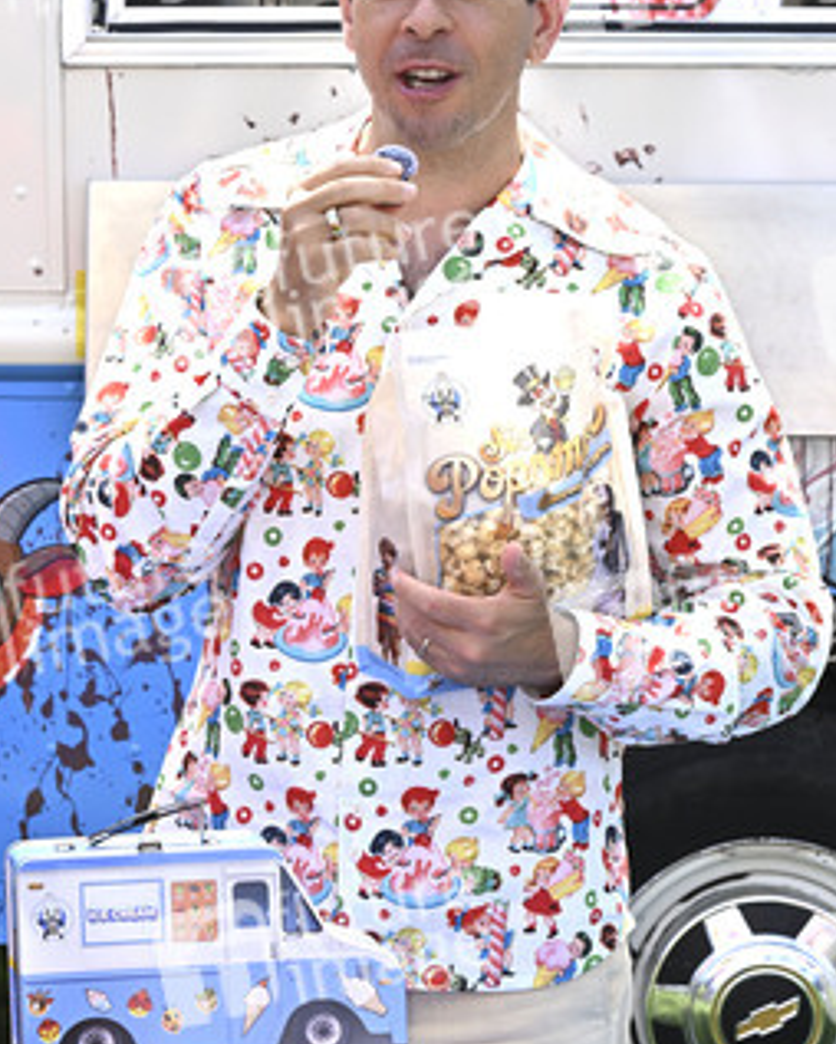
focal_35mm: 91
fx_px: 2812
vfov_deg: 21.0
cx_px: 418
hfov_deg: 16.9
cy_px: 454
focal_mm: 77
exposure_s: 1/320
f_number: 10
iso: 640
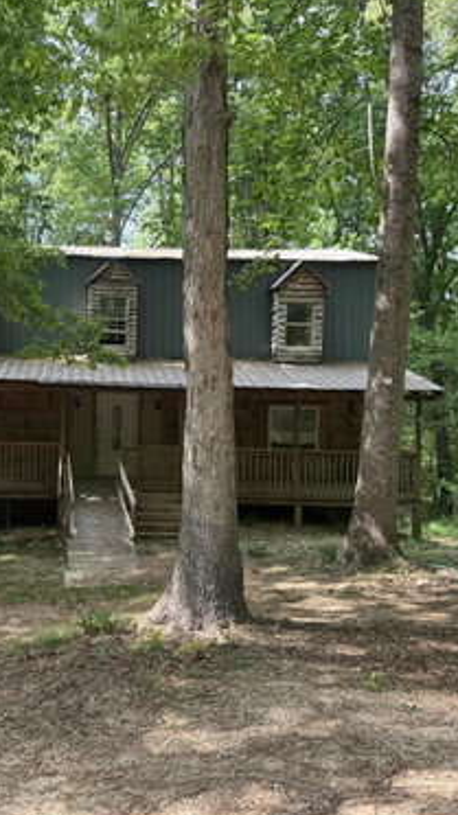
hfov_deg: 32.3
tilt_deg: -0.4
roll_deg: -1.9
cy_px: 410
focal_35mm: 36
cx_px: 129
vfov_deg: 55.3
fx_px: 778
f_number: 1.78
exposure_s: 1/368
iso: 80
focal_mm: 6.76
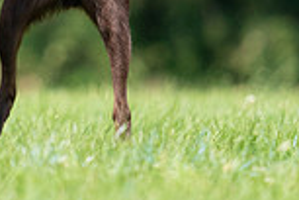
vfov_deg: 0.9
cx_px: 164
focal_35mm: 1612
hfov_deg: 1.3
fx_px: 13388
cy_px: -144
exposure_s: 1/4000
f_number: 6.3
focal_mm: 426
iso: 1600
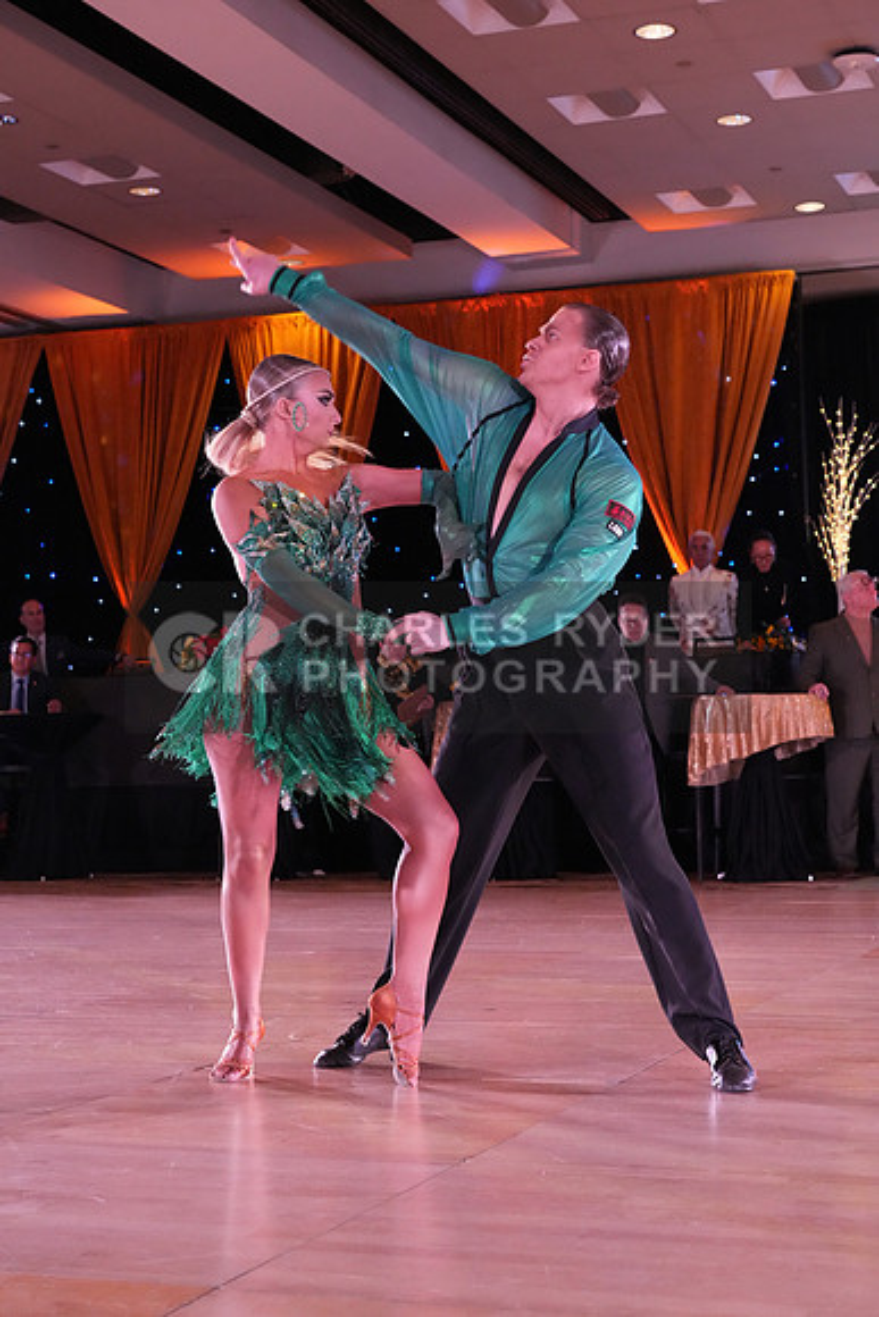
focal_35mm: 57
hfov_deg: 23.8
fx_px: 2086
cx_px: 440
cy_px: 658
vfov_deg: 35.0
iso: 8000
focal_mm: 57
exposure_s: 1/250
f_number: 7.1
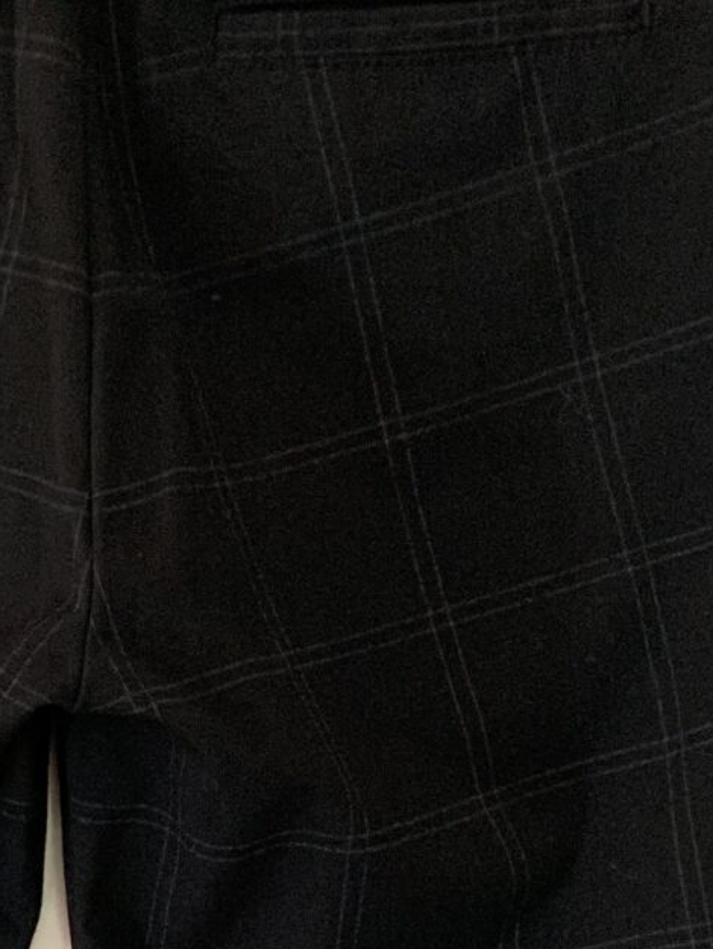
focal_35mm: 85
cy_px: 1007
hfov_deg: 17.0
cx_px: 11
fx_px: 2333
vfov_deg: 21.9
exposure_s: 1/40
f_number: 1.8
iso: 400
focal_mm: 4.25
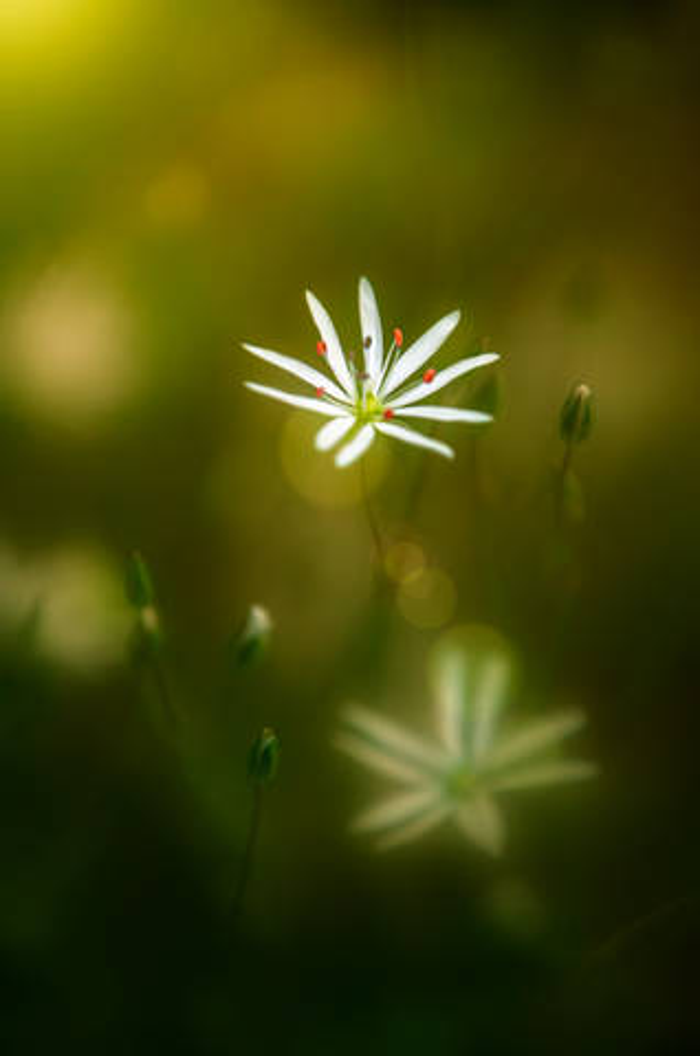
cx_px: 350
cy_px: 528
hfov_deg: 8.7
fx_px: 4613
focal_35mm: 158
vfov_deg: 13.1
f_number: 7.1
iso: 500
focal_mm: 105
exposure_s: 1/400
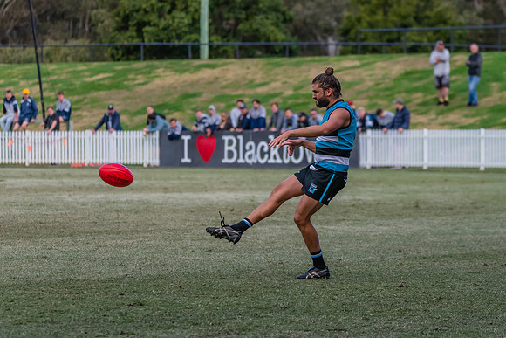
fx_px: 3744
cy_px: 169
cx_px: 305
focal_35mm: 266
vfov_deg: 5.2
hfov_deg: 7.7
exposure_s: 1/2000
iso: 1400
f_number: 5.3
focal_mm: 200
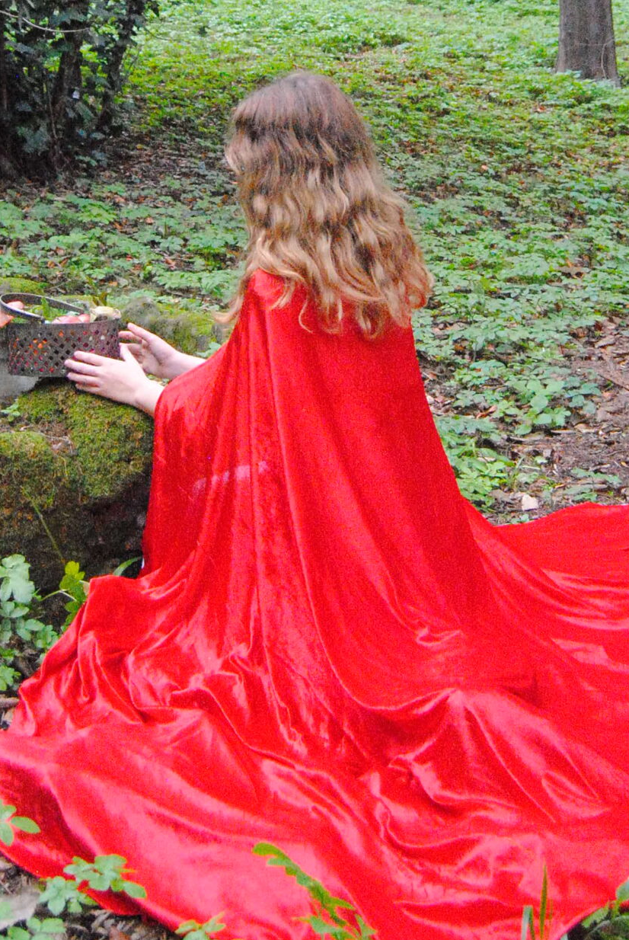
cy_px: 201
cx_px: 346
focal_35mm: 56
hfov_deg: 24.2
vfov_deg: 34.6
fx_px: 1463
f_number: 3.5
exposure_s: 1/200
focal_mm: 18
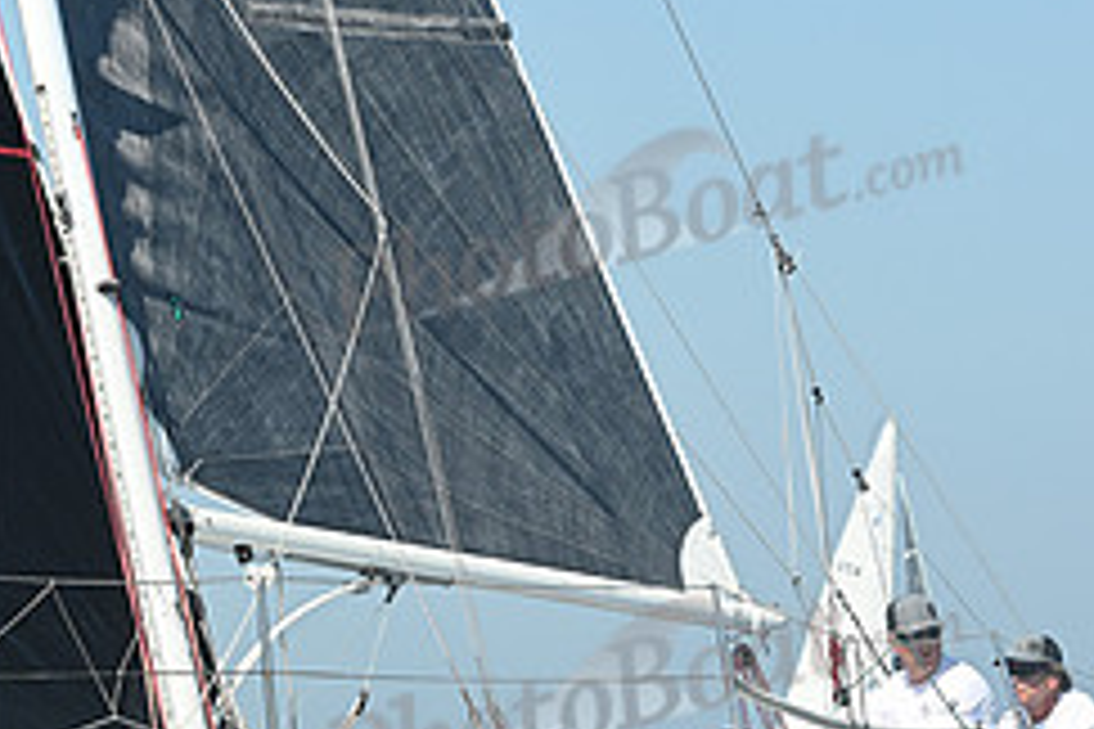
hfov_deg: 7.1
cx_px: 99
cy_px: 520
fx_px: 8842
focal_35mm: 291
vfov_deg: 4.7
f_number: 8
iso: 320
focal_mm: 122
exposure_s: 1/1000
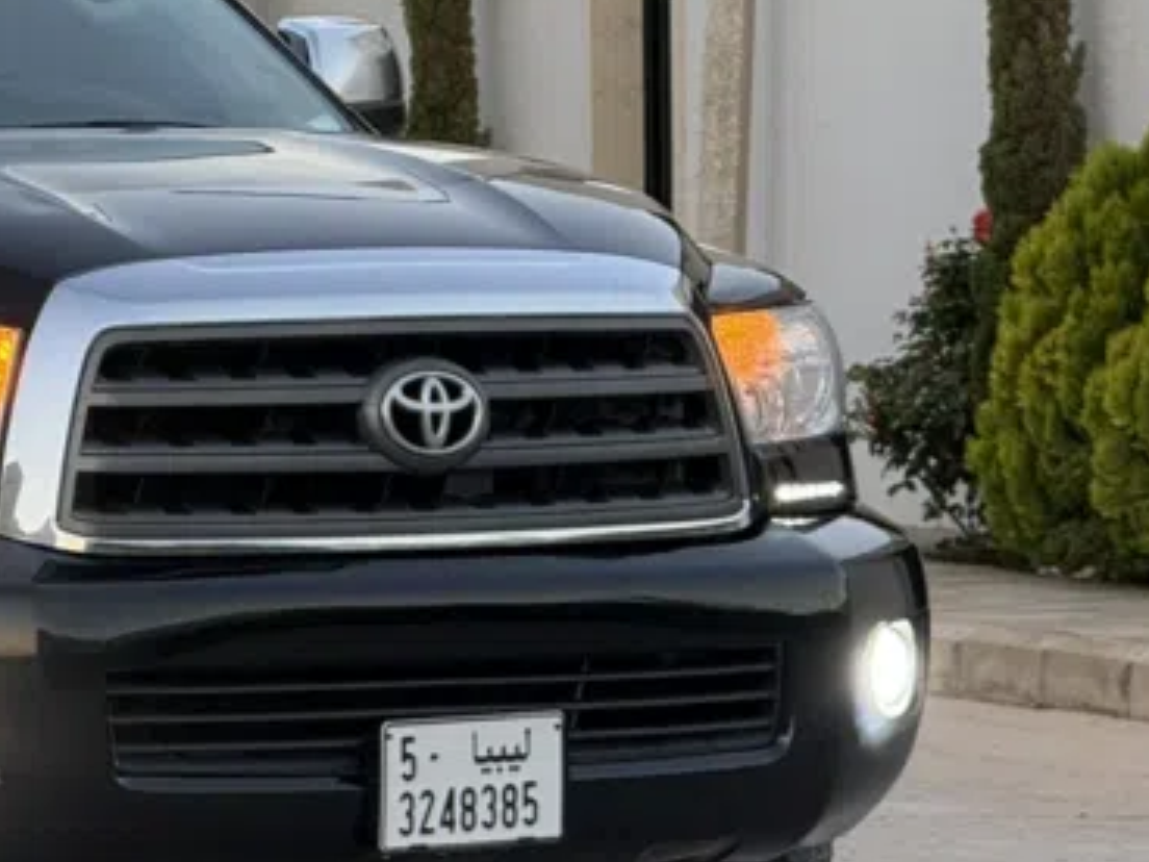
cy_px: 166
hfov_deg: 5.9
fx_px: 11086
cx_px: -356
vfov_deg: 4.4
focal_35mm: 334
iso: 125
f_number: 2.8
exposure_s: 1/99
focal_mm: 15.66
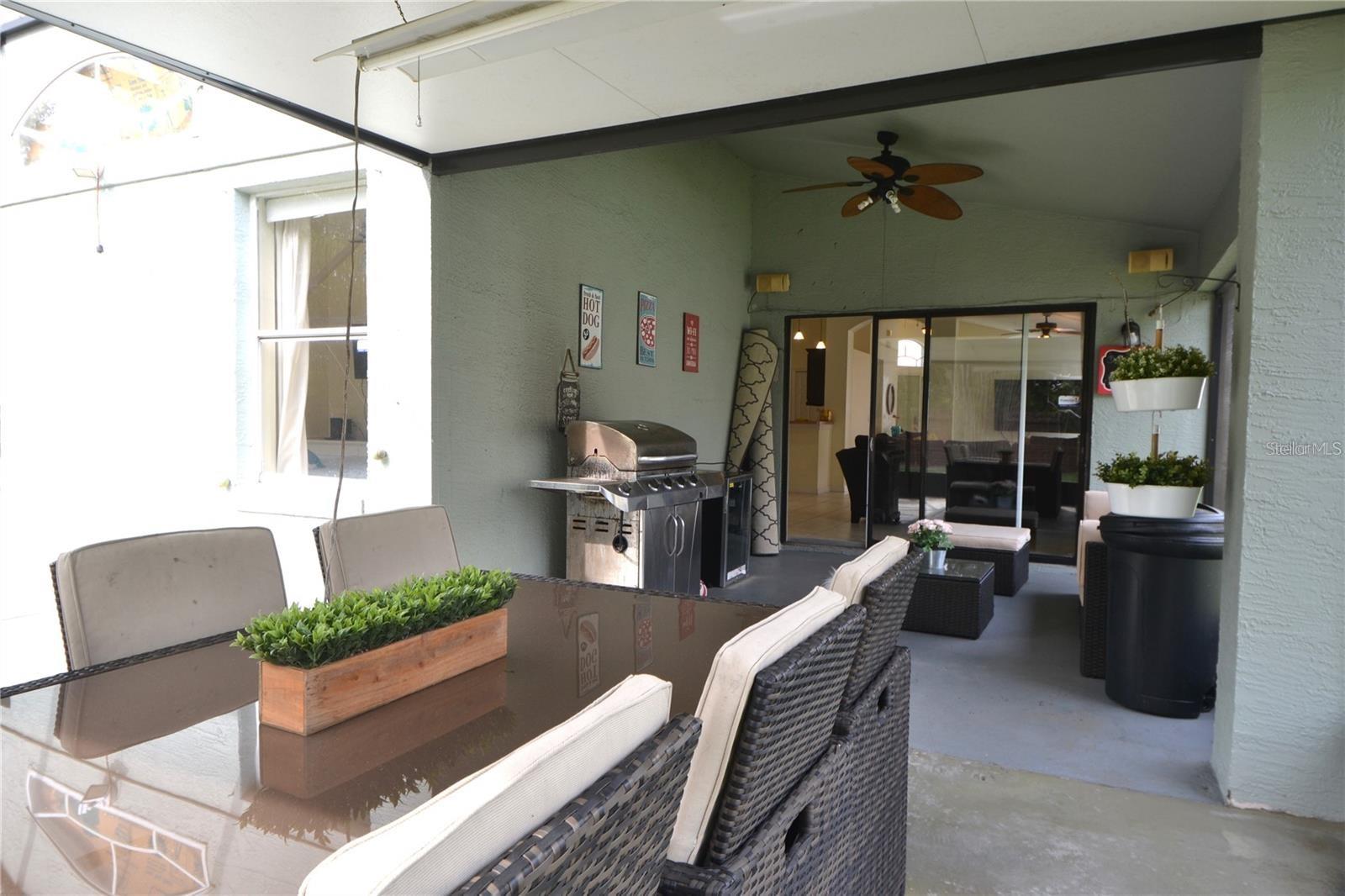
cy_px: 448
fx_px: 840
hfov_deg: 77.3
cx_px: 672
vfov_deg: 56.1
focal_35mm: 22
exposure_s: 1/20
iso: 100
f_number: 7.1
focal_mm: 15
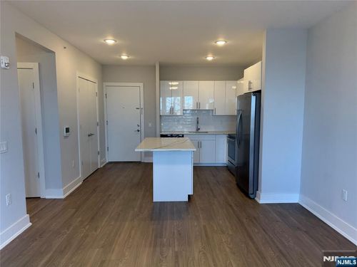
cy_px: 134
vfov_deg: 56.8
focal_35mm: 24
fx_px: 248
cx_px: 178
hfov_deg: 71.6
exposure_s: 1/120
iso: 160
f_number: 1.78
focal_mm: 6.76
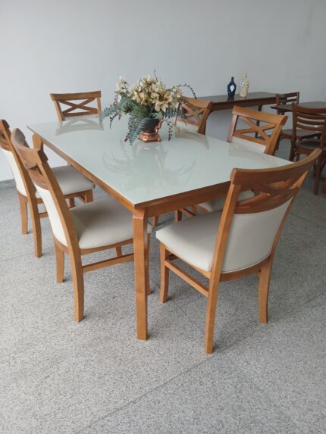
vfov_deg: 67.3
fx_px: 326
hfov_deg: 53.1
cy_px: 217
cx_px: 163
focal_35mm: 26
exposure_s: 1/60
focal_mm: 3.98
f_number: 1.8
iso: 80
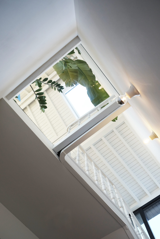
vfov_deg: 67.4
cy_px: 120
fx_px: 180
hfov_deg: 47.9
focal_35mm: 27
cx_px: 80
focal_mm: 18
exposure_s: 1/125
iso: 200
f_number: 3.6
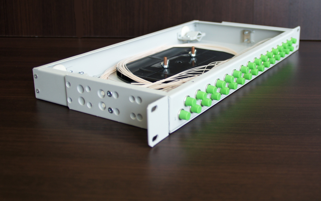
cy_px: 79
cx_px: 198
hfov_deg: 41.6
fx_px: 420
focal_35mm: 48
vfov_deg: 26.8
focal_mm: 24
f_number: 3.5
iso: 200
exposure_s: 1/40
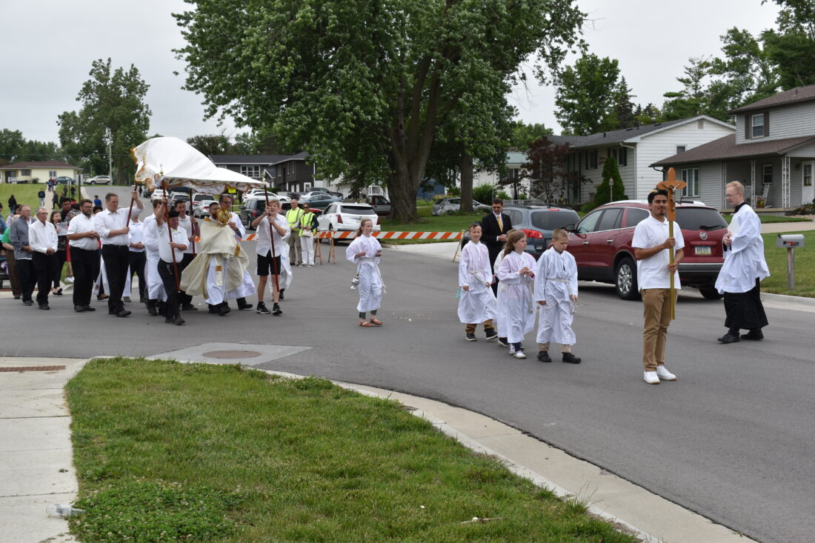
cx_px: 408
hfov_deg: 38.9
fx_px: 1154
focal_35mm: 51
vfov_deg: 26.5
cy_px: 272
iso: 180
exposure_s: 1/250
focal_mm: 34
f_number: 8
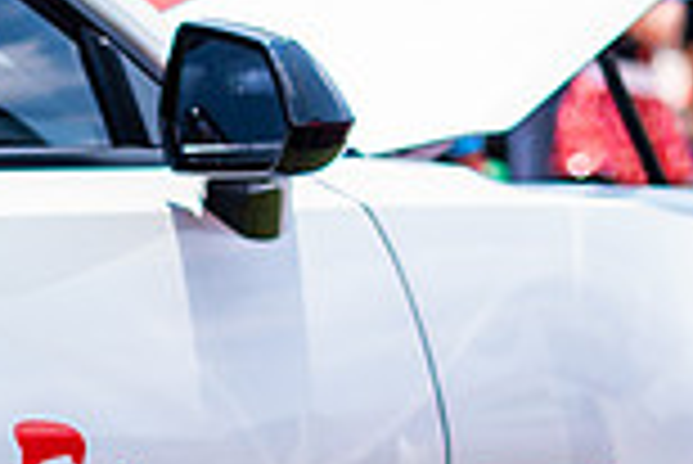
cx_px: -49
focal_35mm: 206
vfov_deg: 6.6
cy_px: 720
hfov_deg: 9.9
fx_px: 3969
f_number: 2
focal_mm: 50
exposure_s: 1/1600
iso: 50
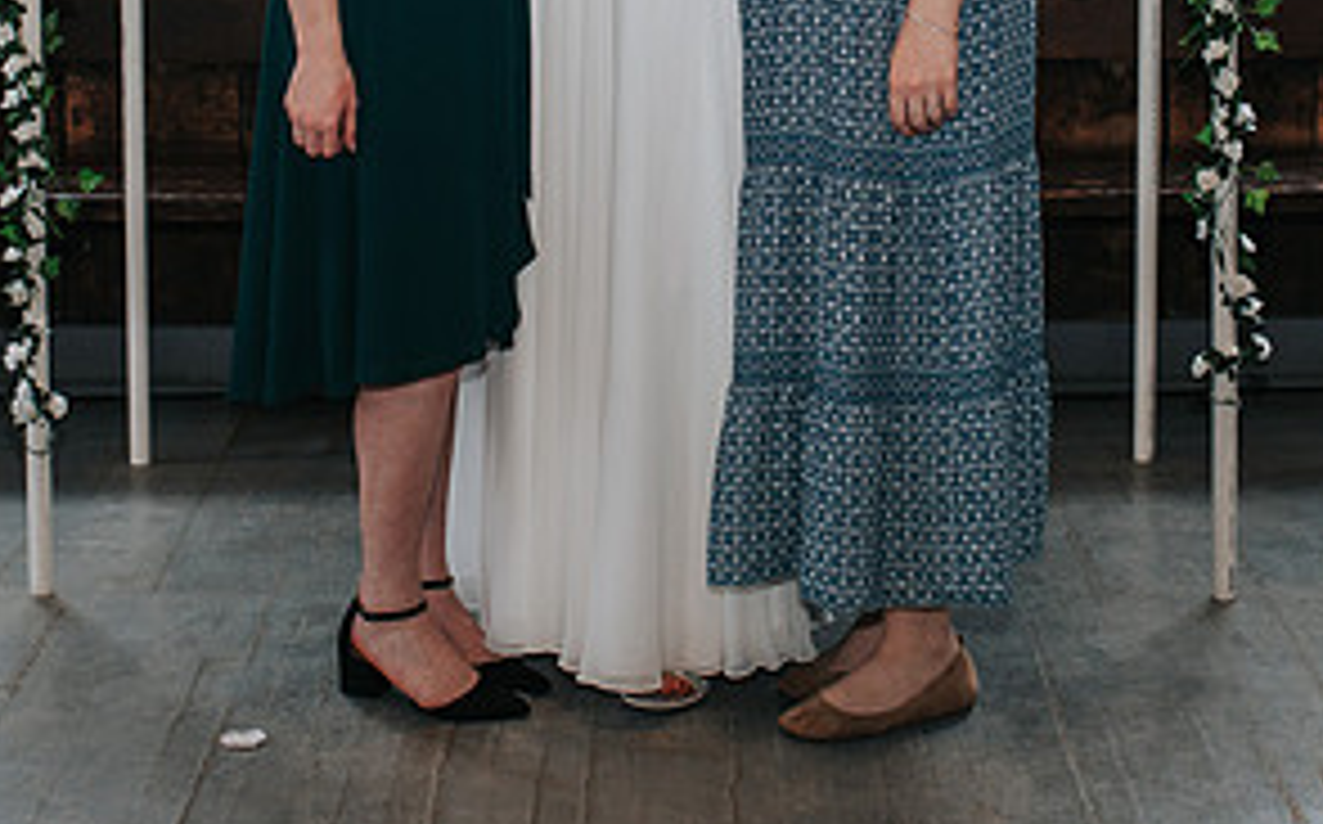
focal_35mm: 83
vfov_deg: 15.3
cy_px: -45
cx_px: 663
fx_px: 2989
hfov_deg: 25.0
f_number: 3.2
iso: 1000
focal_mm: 35
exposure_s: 1/200
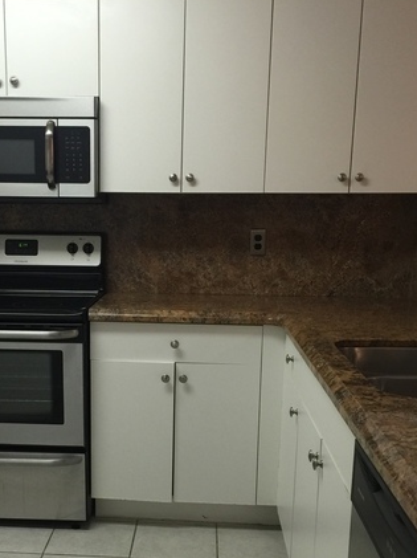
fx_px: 740
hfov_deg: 31.2
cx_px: 138
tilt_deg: -13.2
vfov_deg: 40.7
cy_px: 374
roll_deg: -0.9
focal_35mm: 46
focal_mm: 4.15
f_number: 2.2
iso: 64
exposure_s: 1/15
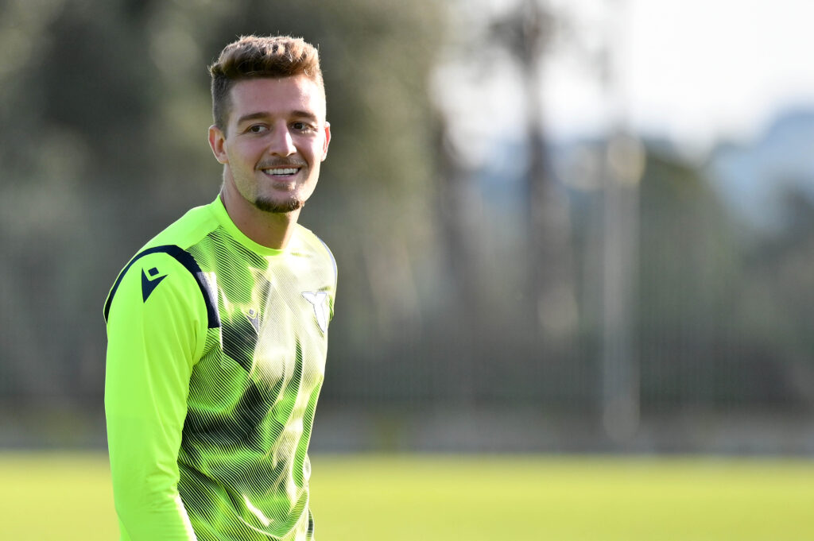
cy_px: 270
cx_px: 407
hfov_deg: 5.4
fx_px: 8585
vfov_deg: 3.6
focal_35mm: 380
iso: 500
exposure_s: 1/1250
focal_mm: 380
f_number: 4
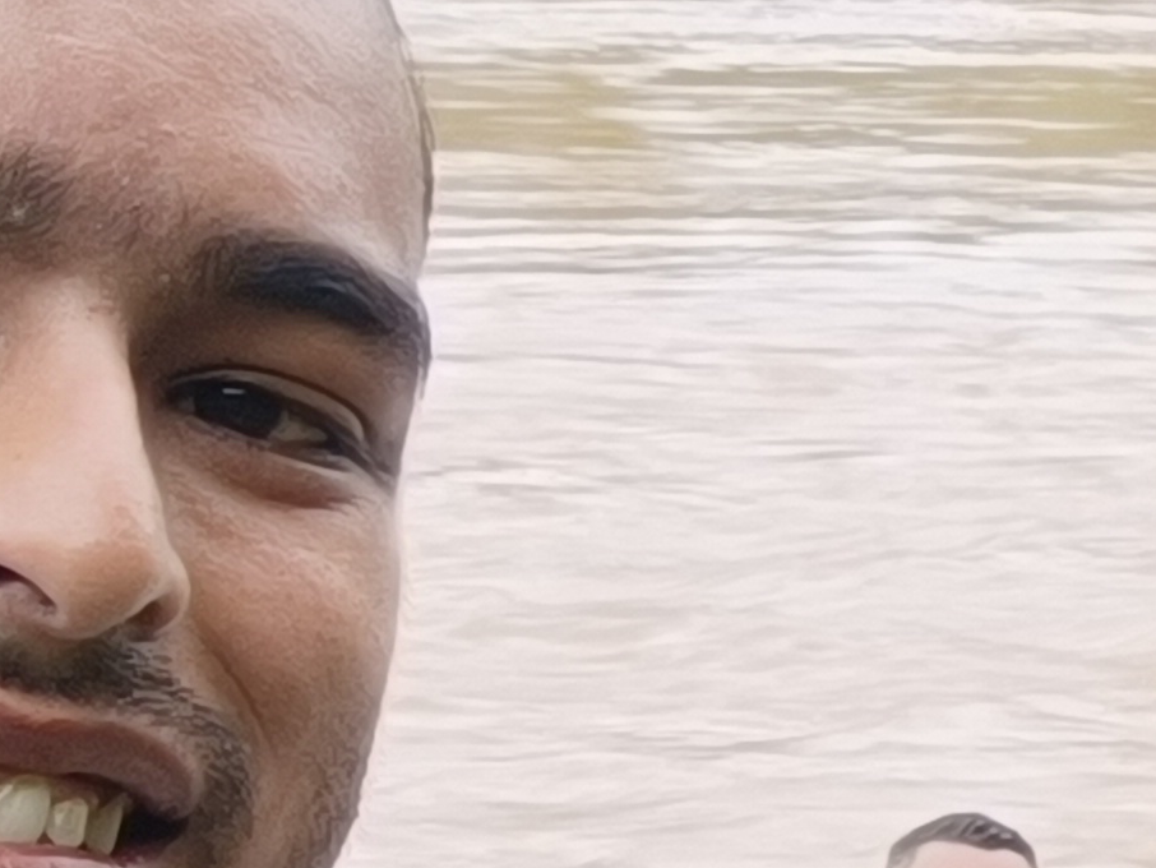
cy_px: 775
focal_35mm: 122
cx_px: 2149
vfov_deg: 12.1
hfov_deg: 14.1
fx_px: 4075
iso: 58
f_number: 2.45
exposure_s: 1/855
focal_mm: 3.24
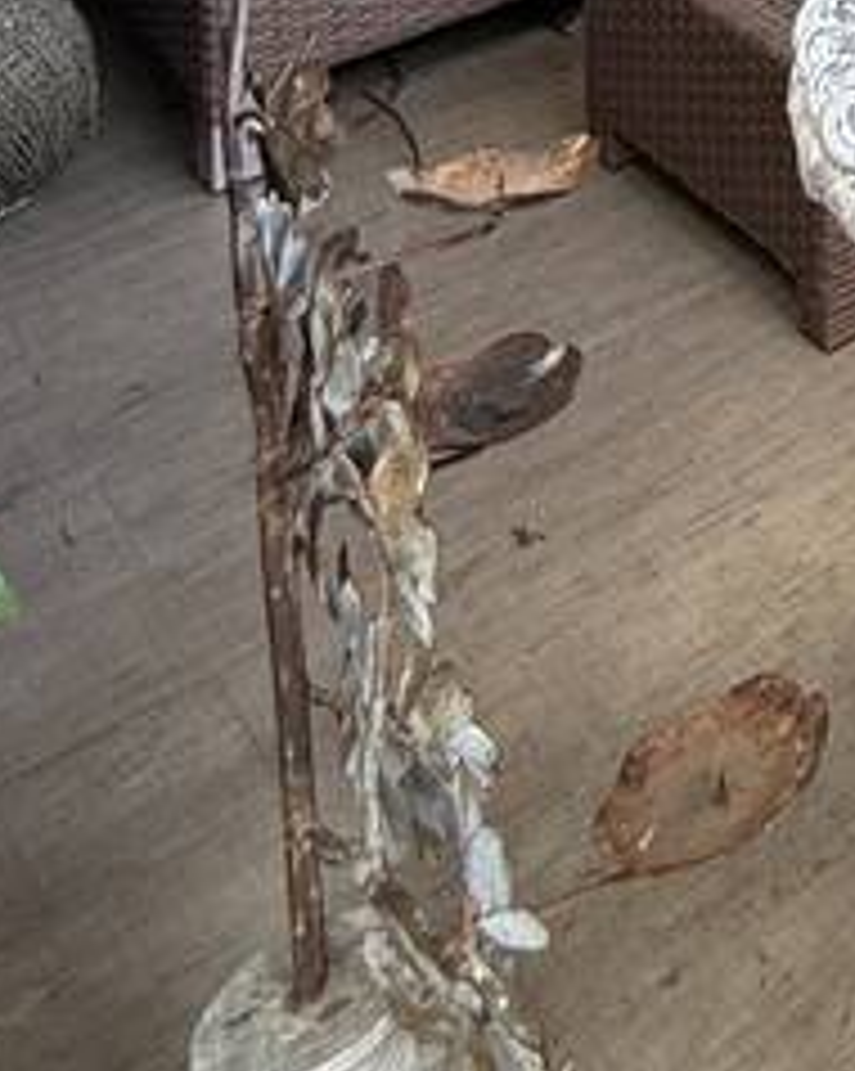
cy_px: -886
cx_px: 1719
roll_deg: -0.7
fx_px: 1964
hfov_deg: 17.4
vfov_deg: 20.6
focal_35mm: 62
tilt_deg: -1.5
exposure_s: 1/120
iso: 100
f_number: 2.2
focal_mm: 2.22
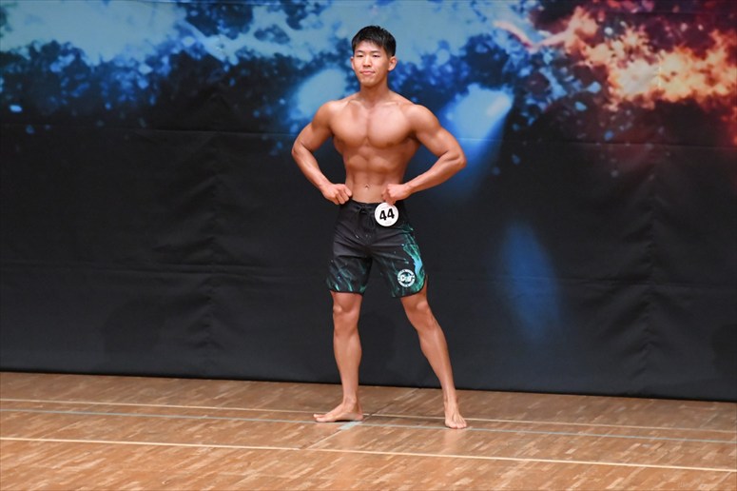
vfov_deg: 4.6
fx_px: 6139
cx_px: 368
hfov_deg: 6.9
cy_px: 246
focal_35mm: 300
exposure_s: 1/400
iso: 8000
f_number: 5.6
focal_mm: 200
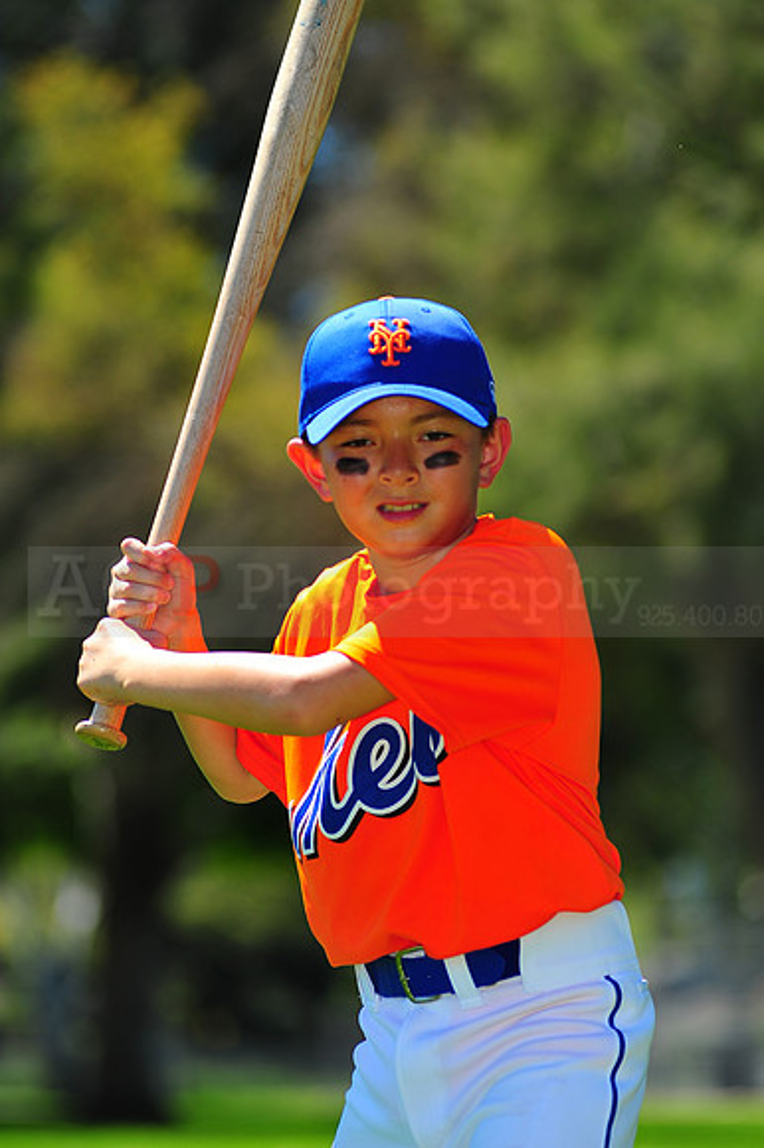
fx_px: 5736
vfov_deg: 11.4
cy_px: 574
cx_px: 382
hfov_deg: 7.6
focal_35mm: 180
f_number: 4.5
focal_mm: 180
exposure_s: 1/1000
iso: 200
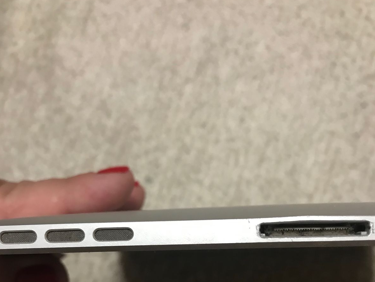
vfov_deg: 35.8
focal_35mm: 38
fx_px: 412
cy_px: 246
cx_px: 184
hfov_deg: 49.0
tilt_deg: -81.3
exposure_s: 1/17
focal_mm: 3.99
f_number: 1.8
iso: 50
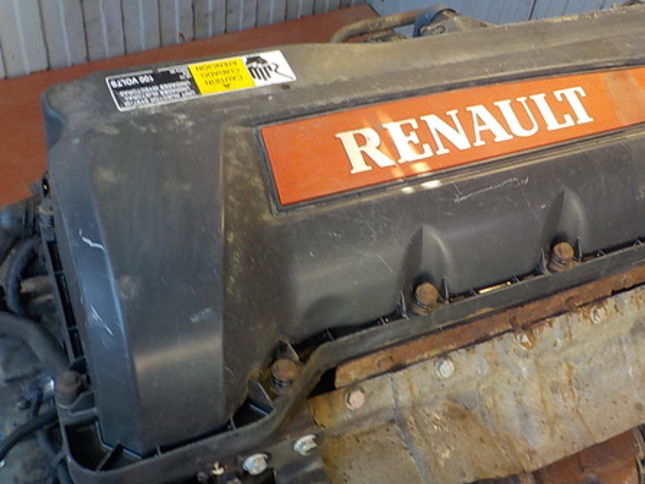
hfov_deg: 42.9
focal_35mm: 43
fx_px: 801
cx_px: 459
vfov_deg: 33.2
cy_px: 152
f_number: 3.3
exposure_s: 1/30
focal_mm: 4.1
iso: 125
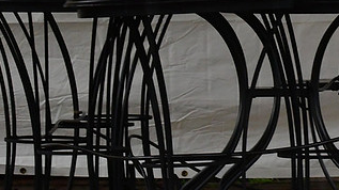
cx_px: 466
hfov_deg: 6.3
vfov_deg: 3.6
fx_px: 3037
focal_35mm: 338
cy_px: 10
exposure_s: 1/100
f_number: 16
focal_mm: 62
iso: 2200
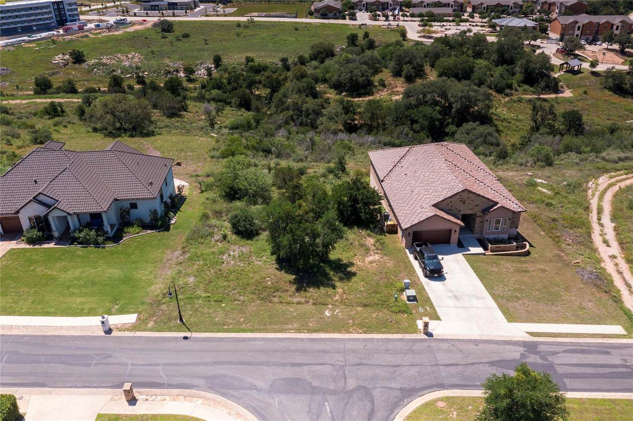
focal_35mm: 28
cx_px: 316
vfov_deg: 46.4
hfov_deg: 65.5
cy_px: 210
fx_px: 492
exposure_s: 1/100
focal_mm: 10.26
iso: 100
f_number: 5.6
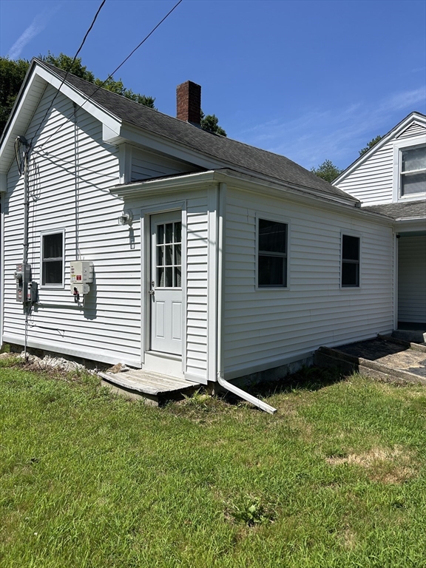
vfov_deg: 67.3
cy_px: 284
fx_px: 427
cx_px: 213
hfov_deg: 53.1
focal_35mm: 26
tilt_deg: +0.1
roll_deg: -0.4
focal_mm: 5.7
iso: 50
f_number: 1.5
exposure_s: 1/6993
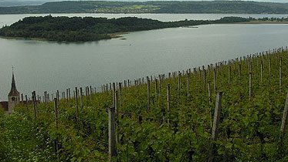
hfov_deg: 44.5
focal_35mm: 46
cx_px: 161
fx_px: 351
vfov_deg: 25.7
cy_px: 41
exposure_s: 1/222
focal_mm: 8.9
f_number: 6.3
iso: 50
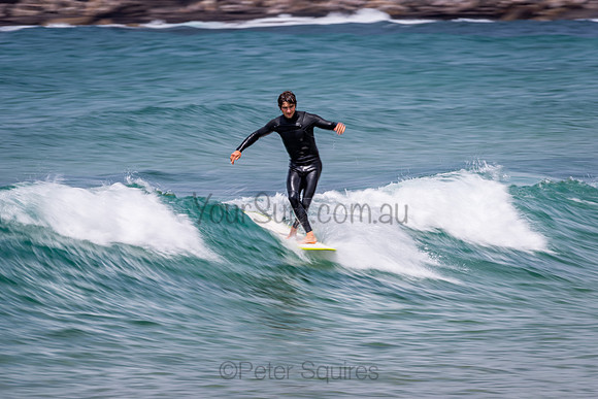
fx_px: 8307
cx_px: 299
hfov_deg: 4.1
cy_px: 200
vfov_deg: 2.8
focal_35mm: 500
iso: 64
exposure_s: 1/25
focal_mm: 500
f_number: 16
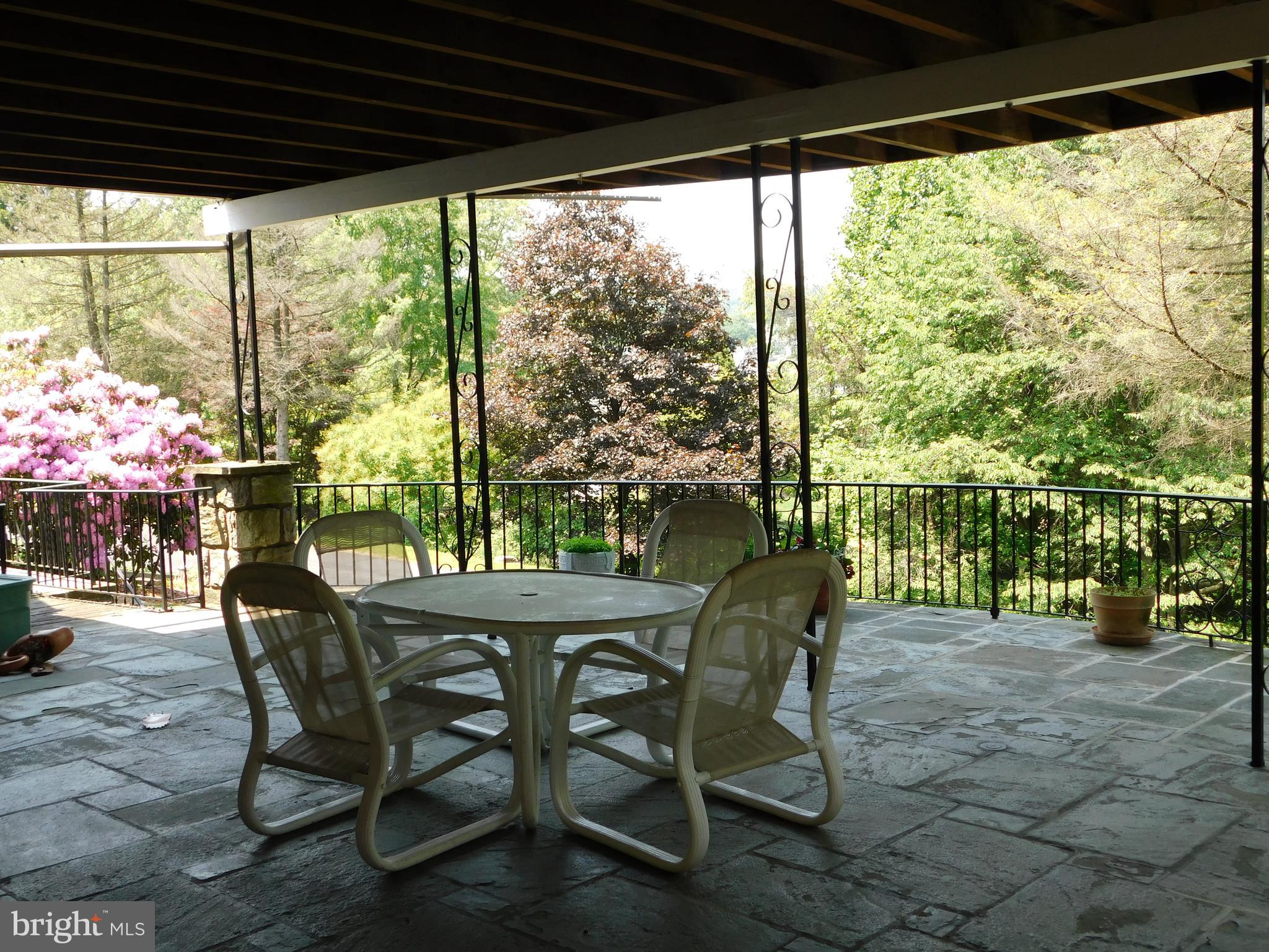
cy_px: 476
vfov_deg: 39.7
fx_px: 1320
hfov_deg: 51.4
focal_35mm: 36
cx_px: 634
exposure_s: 1/160
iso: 125
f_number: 3.5
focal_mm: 6.3
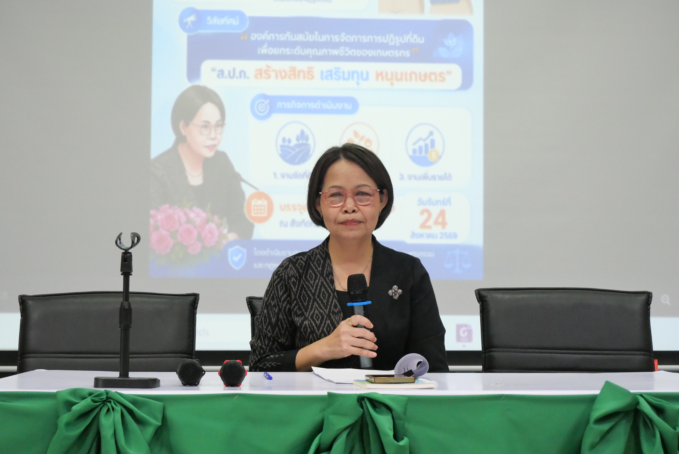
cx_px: 340
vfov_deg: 20.6
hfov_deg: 30.5
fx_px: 1246
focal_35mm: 66
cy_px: 227
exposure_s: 1/80
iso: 3200
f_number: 5.6
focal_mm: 32
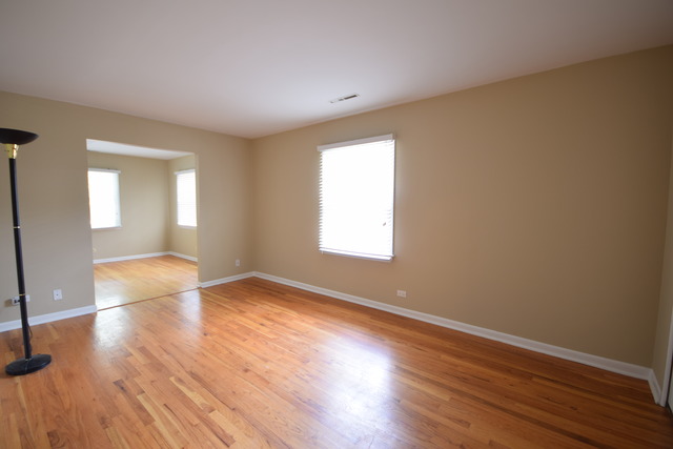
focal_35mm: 15
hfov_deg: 100.4
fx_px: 280
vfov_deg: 77.4
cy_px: 224
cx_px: 336
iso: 200
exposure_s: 1/6
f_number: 4
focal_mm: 10
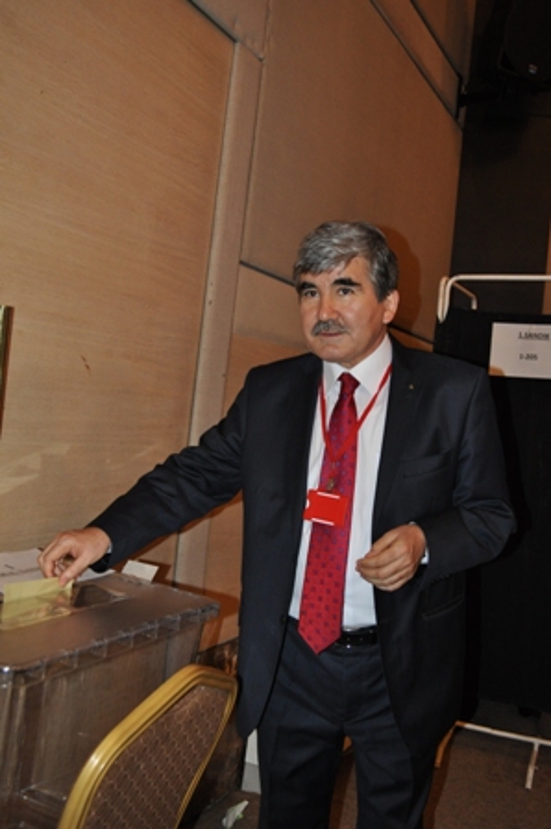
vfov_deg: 53.2
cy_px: 414
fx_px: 828
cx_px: 276
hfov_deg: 36.8
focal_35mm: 36
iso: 800
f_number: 4
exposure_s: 1/60
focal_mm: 24
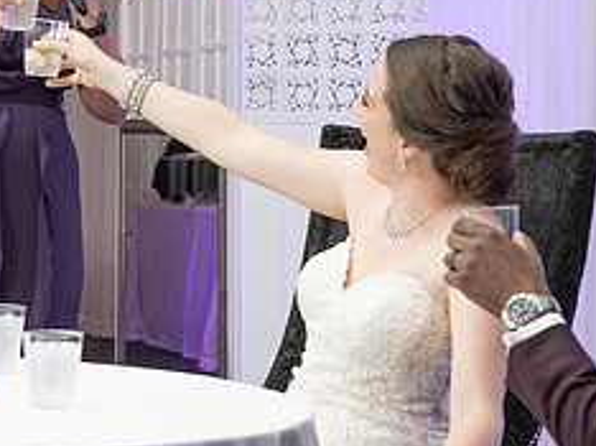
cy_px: 151
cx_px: 198
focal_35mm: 150
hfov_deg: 13.2
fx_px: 2580
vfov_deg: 9.9
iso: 2000
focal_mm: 52
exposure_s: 1/100
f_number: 5.6
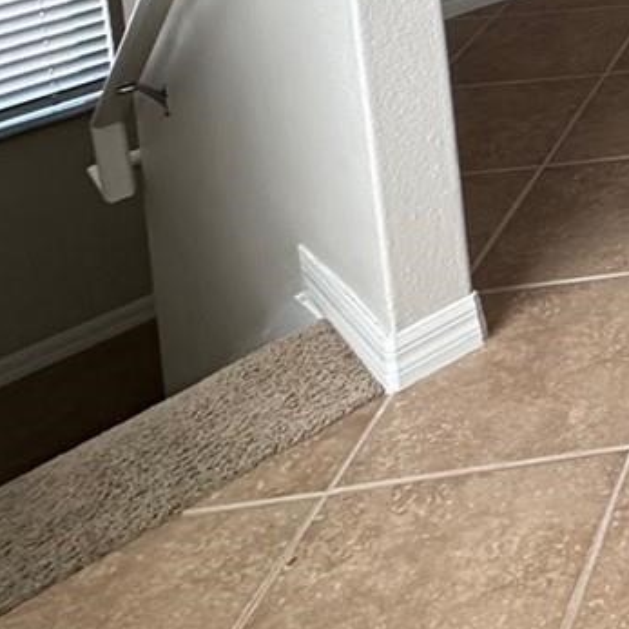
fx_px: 1172
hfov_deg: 20.0
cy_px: -357
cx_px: 1184
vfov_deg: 23.1
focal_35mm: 57
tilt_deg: -7.5
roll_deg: +0.4
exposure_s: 1/99
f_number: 2.2
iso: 125
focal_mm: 2.22
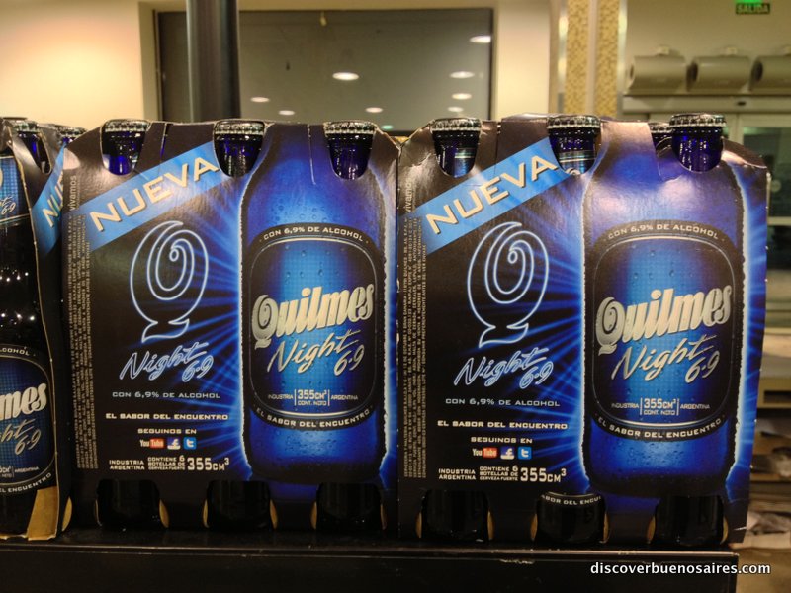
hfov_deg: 52.6
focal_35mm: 35
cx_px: 396
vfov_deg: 40.7
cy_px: 296
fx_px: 800
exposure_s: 1/20
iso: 125
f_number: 2.4
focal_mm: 4.28
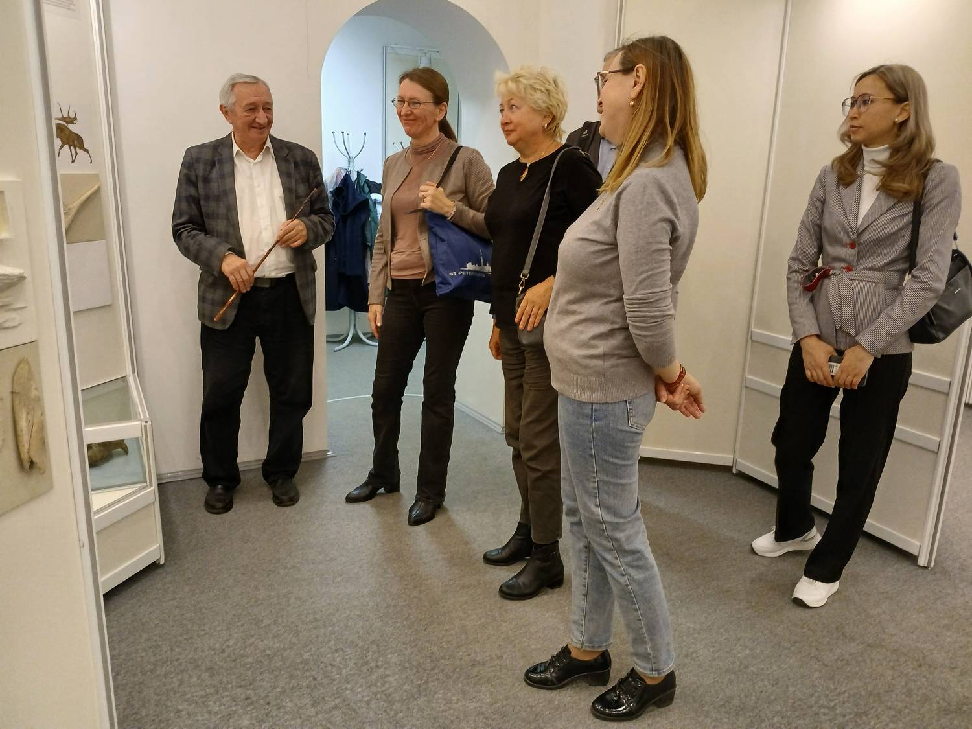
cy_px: 364
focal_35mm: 26
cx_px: 486
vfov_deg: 53.1
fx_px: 730
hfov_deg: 67.3
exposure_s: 1/50
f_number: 1.8
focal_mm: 3.98
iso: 250
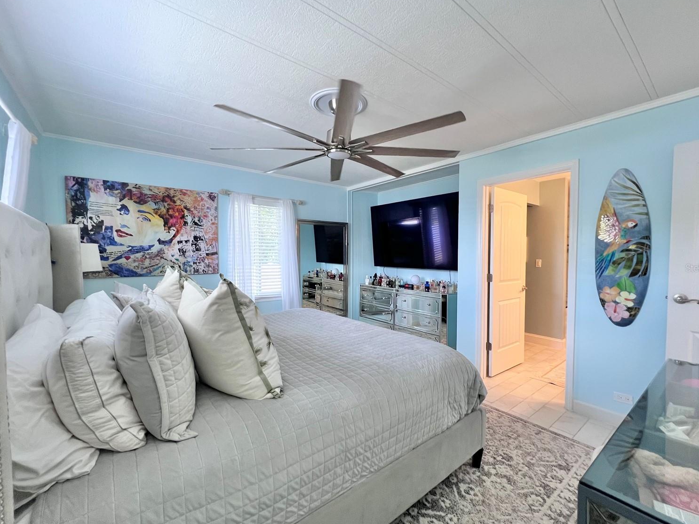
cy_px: 268
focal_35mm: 14
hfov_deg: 102.1
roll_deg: +0.1
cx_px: 354
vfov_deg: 85.6
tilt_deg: -1.4
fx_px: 283
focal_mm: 1.57
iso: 200
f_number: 1.8
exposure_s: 1/120
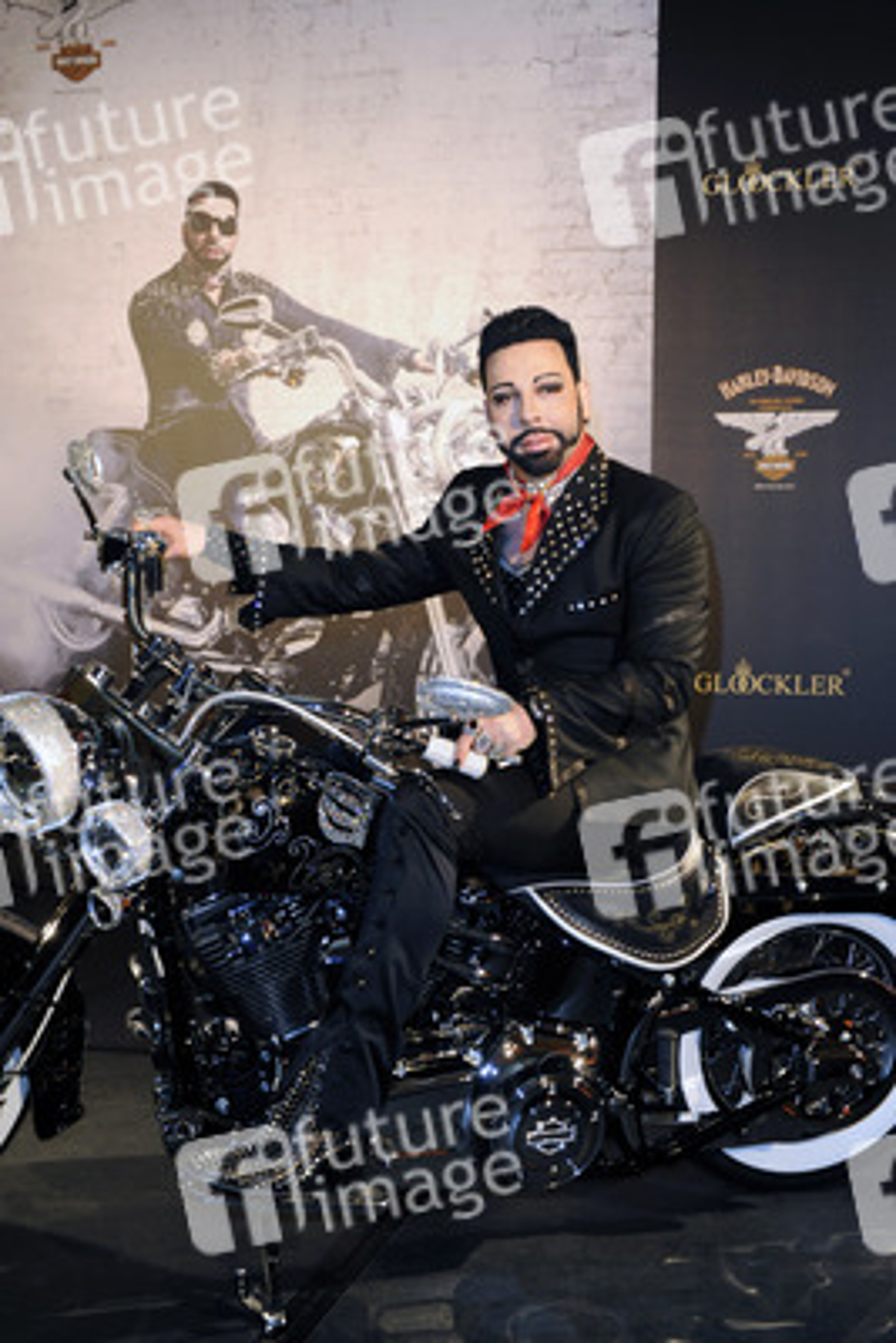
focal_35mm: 50
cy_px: 672
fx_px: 1865
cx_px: 448
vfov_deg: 39.6
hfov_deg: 27.0
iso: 1000
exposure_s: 1/100
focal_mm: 50
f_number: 5
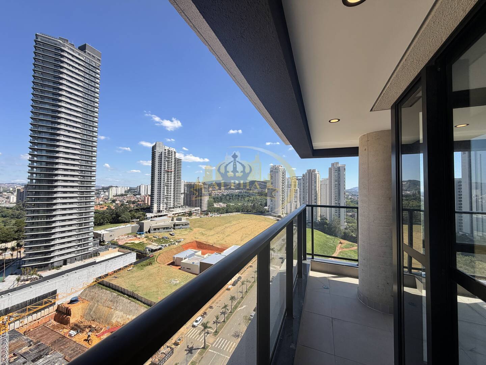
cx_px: 243
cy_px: 182
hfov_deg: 102.1
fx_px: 197
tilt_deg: +2.9
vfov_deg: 85.7
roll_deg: -2.1
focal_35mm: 14
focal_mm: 2.22
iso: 25
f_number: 2.2
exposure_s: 1/770
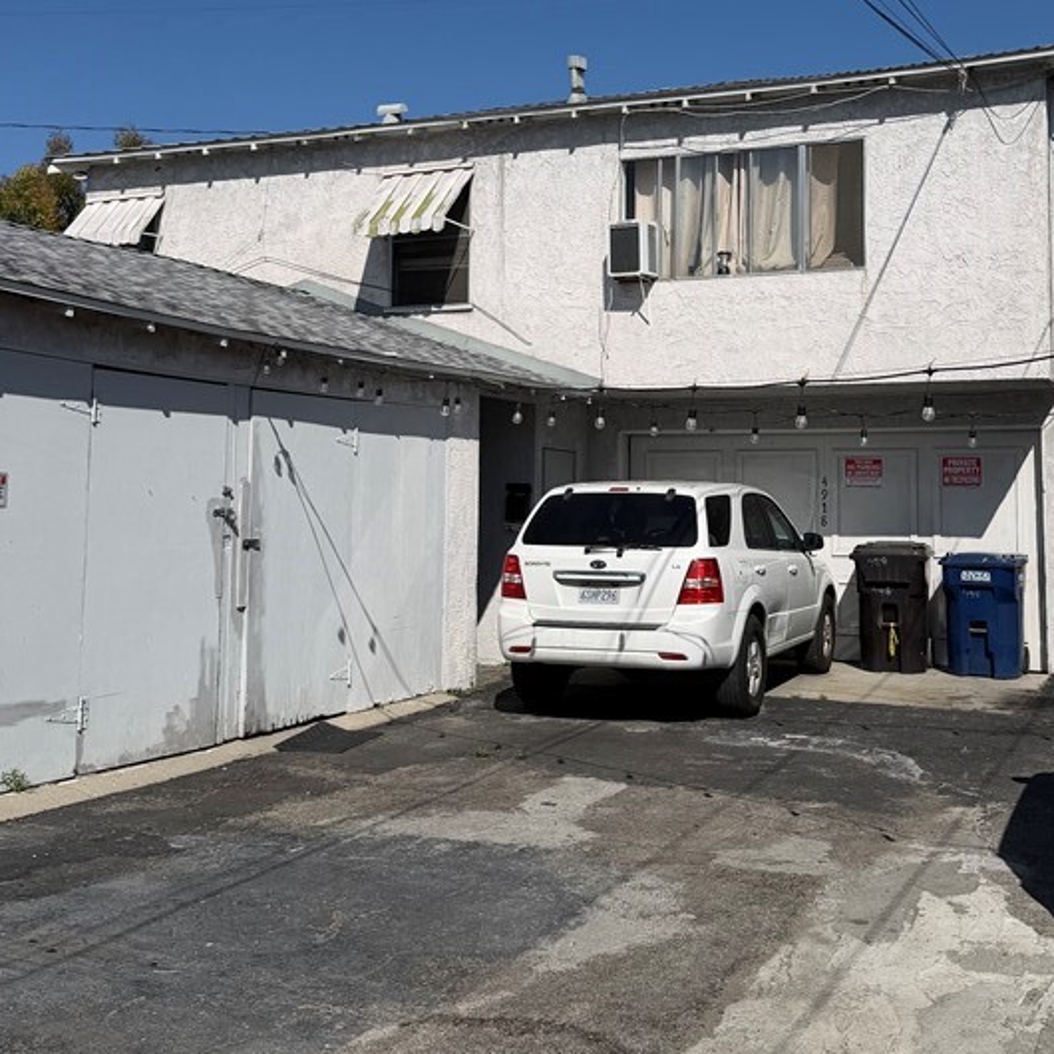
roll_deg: -2.0
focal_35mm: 41
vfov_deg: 40.6
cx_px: 648
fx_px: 1412
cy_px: 398
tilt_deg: +3.0
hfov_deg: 40.7
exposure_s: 1/10309
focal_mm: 6.76
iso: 80
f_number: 1.78
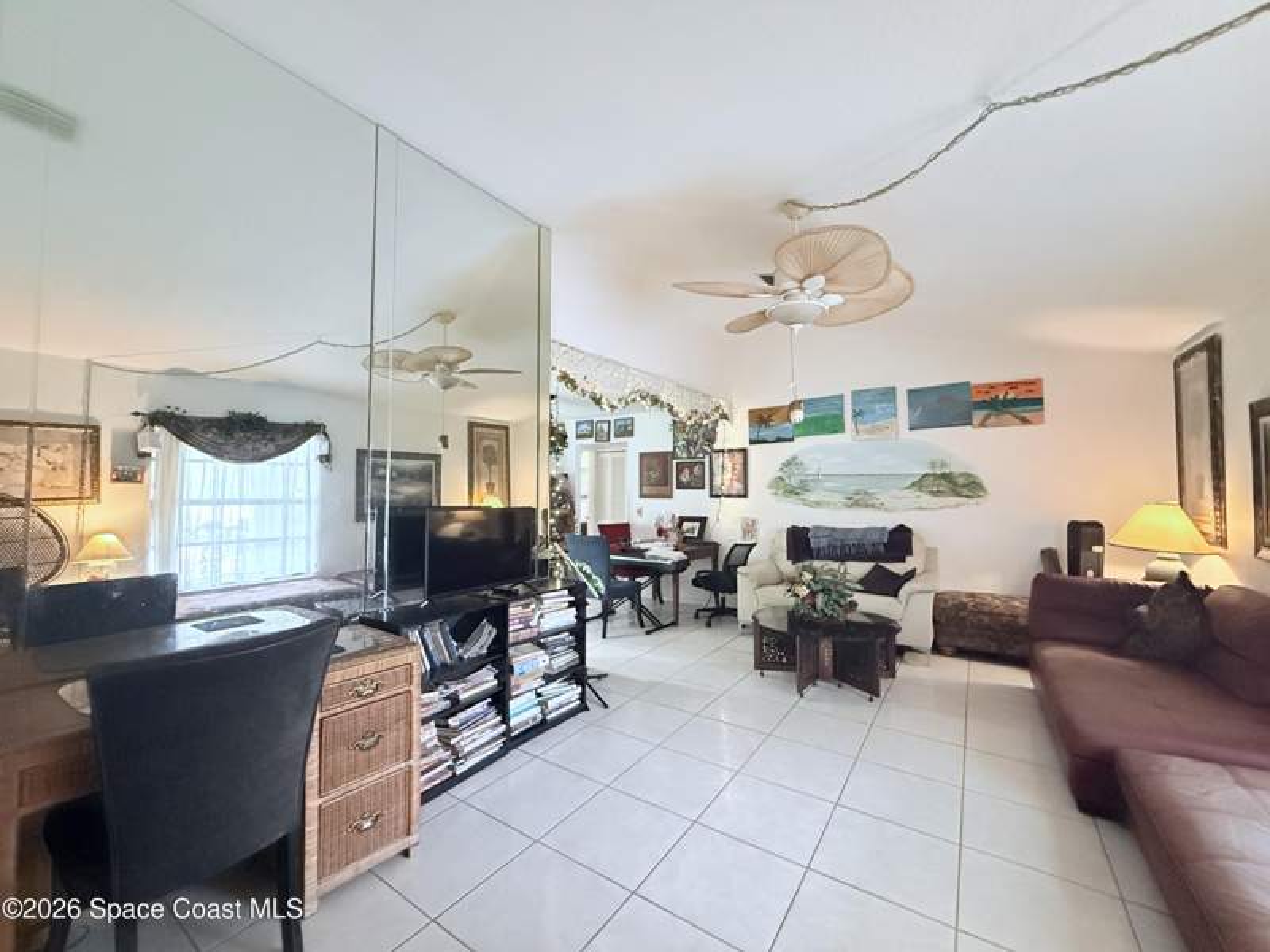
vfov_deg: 85.7
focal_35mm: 14
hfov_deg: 102.1
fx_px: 514
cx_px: 635
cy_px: 476
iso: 1250
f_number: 2.2
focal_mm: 2.22
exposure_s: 1/60
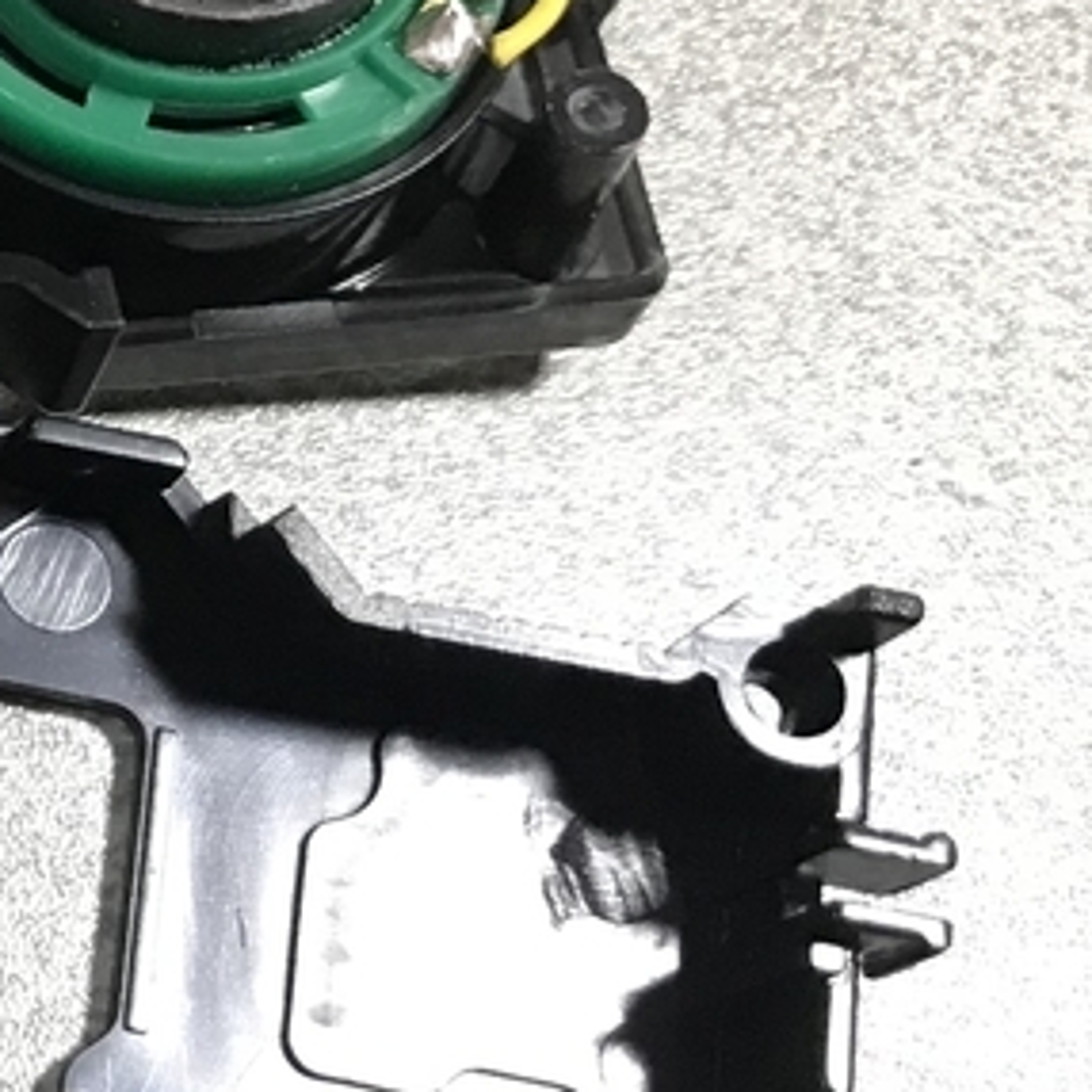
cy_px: 439
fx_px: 3712
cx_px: -1035
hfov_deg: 14.2
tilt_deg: -71.3
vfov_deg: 16.7
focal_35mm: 104
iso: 64
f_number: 1.8
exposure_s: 1/17
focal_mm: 3.99
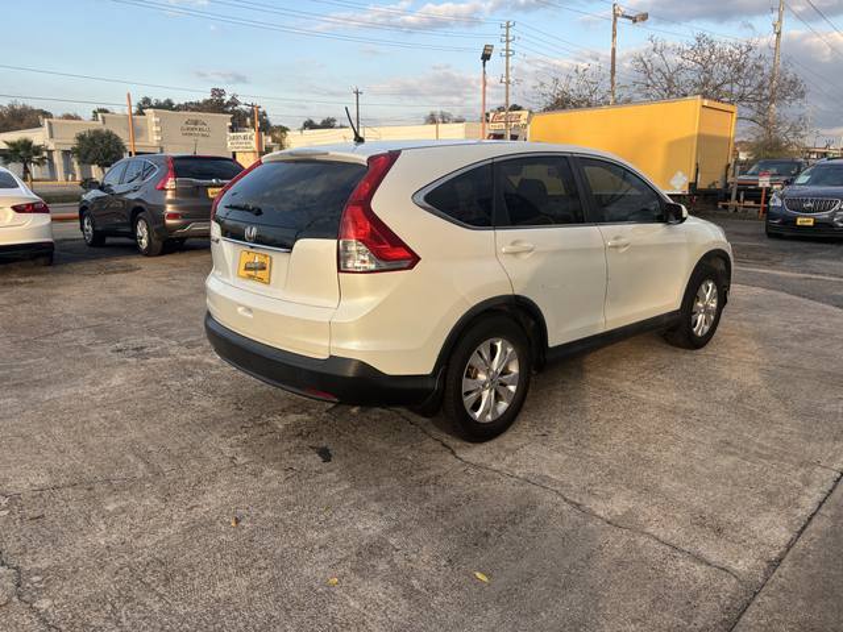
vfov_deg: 53.1
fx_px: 633
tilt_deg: -13.3
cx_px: 422
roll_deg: -0.7
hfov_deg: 67.3
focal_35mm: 26
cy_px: 316
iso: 50
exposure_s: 1/799
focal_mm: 5.96
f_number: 1.6
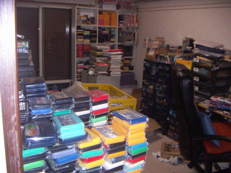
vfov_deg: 39.7
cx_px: 116
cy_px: 86
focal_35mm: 36
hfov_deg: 51.4
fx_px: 240
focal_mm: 4.7
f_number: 2.8
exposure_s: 1/50
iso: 200
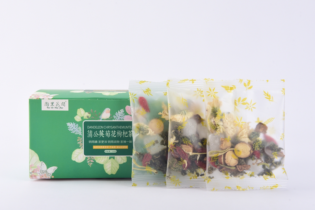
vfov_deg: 24.2
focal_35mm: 56
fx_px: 490
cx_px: 158
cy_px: 105
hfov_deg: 35.6
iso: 100
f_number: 10
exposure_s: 1/125
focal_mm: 56
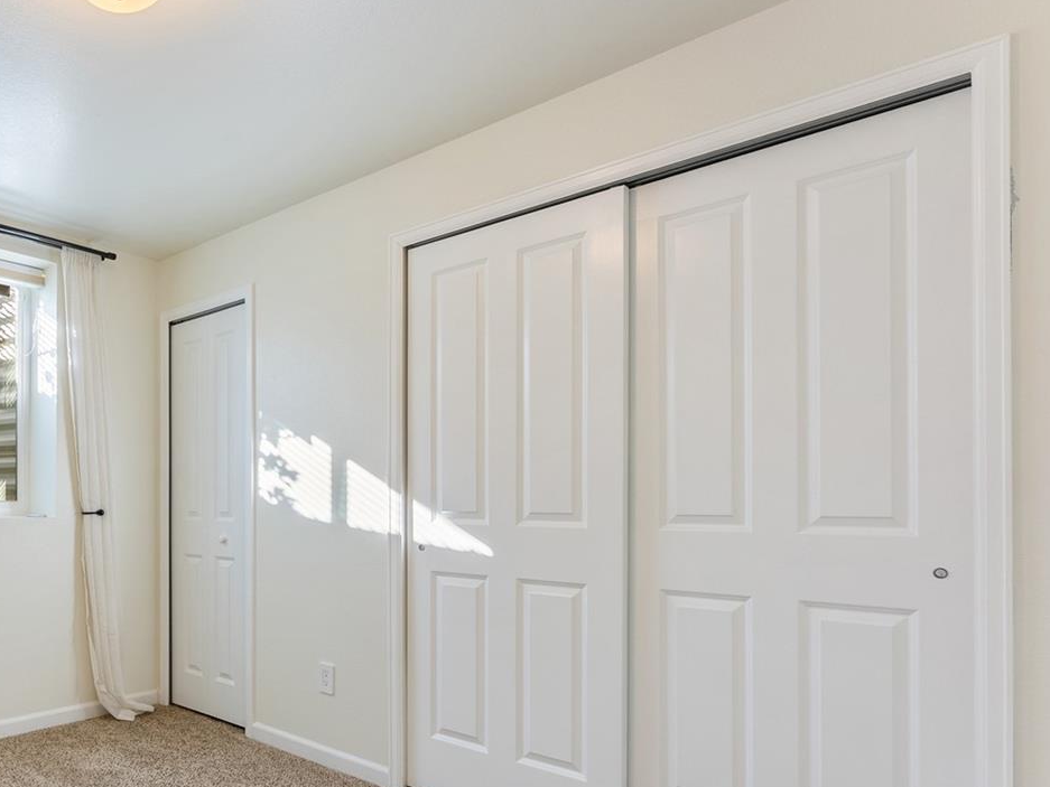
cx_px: 184
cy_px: 497
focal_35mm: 23
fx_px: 698
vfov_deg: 58.1
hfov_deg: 65.9
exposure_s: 1/40
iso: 400
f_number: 9
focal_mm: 14
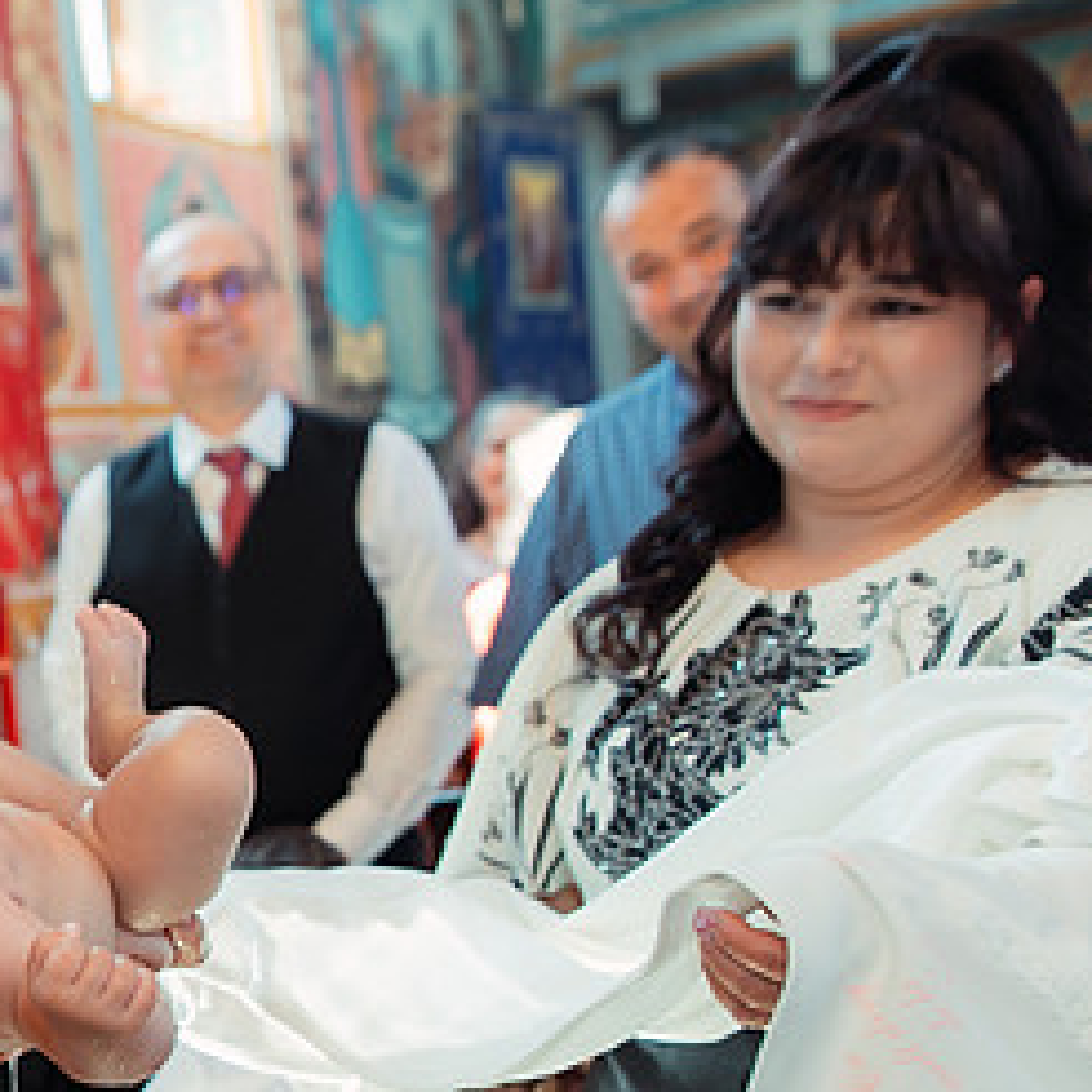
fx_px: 2284
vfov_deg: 26.6
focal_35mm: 64
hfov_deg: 23.7
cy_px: 781
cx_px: -326
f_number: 3.2
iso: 1000
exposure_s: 1/250
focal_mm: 24
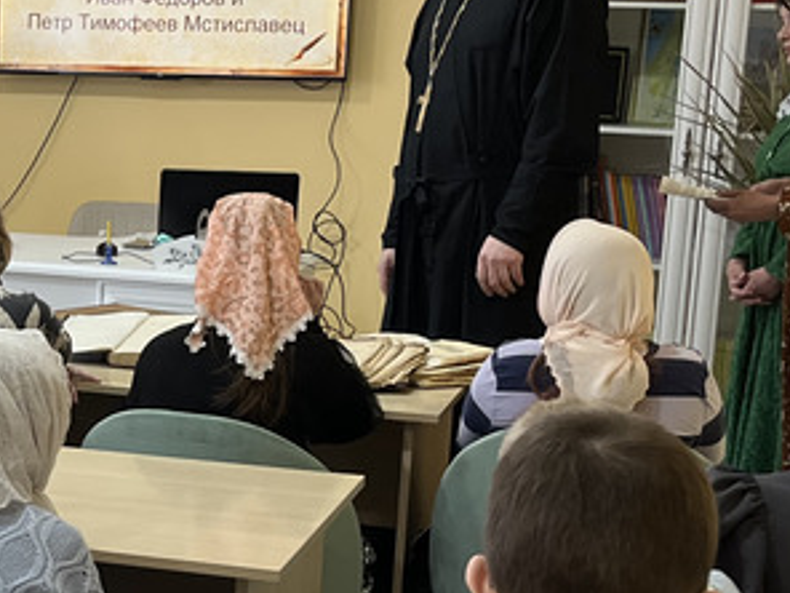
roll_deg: -0.8
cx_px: -157
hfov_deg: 20.4
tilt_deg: -10.5
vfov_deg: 16.4
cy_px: 371
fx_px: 2054
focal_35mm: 90
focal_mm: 5.1
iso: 125
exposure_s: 1/100
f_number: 1.6
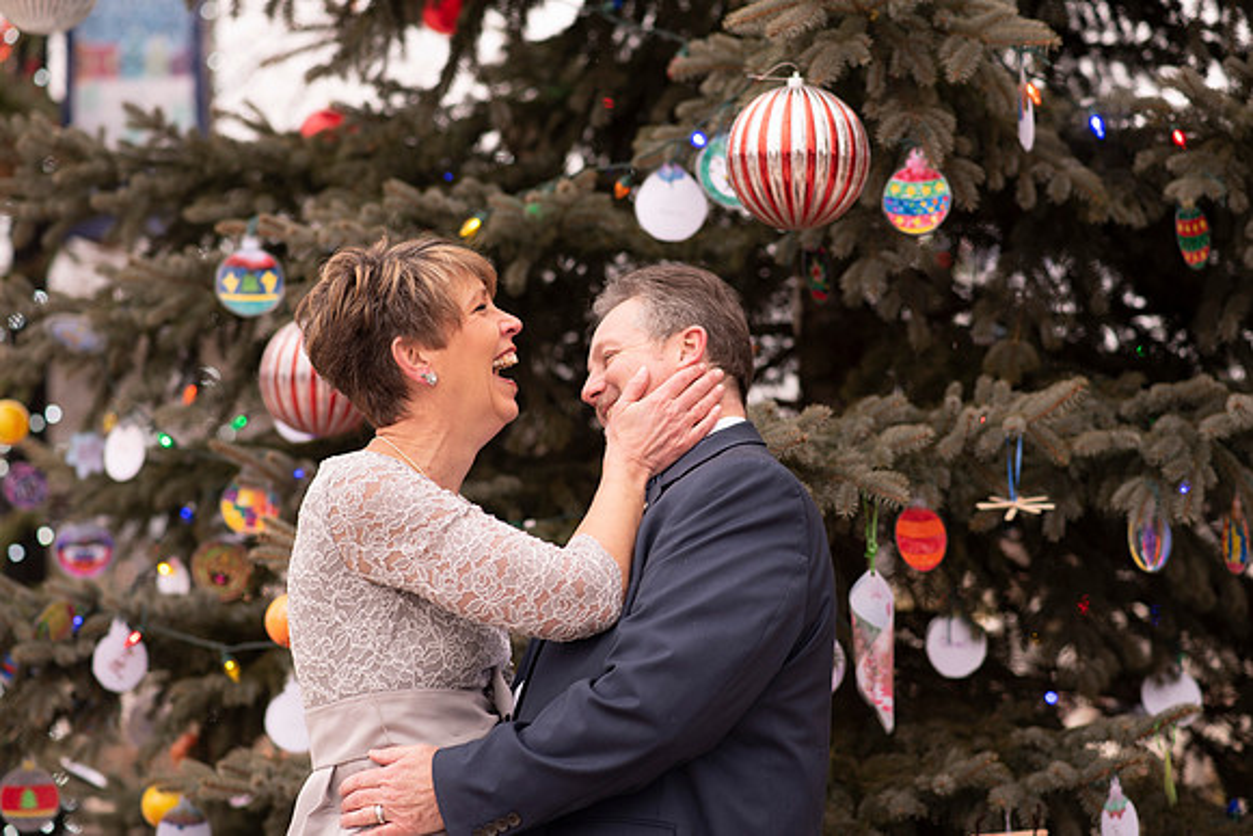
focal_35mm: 85
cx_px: 626
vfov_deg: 16.1
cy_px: 418
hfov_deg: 23.9
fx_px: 2959
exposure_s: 1/125
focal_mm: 85
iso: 100
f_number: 2.5
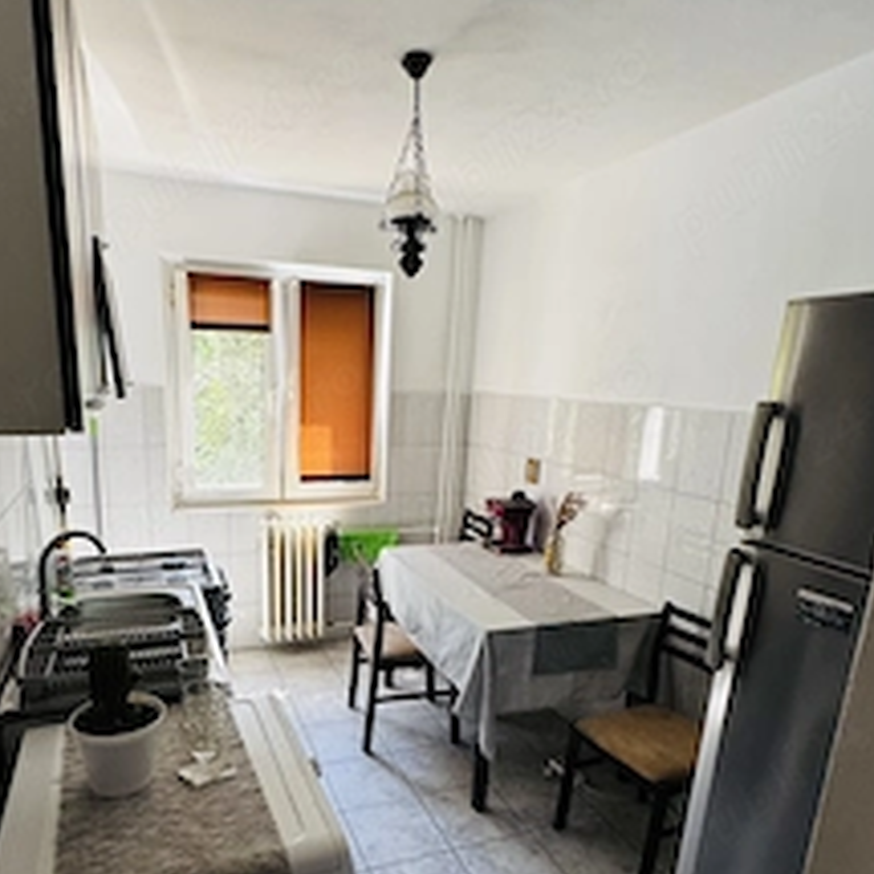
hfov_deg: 66.9
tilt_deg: -12.4
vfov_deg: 66.6
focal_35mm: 23
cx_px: 374
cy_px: 524
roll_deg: -2.9
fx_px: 657
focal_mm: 2.22
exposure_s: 1/100
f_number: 2.2
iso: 250
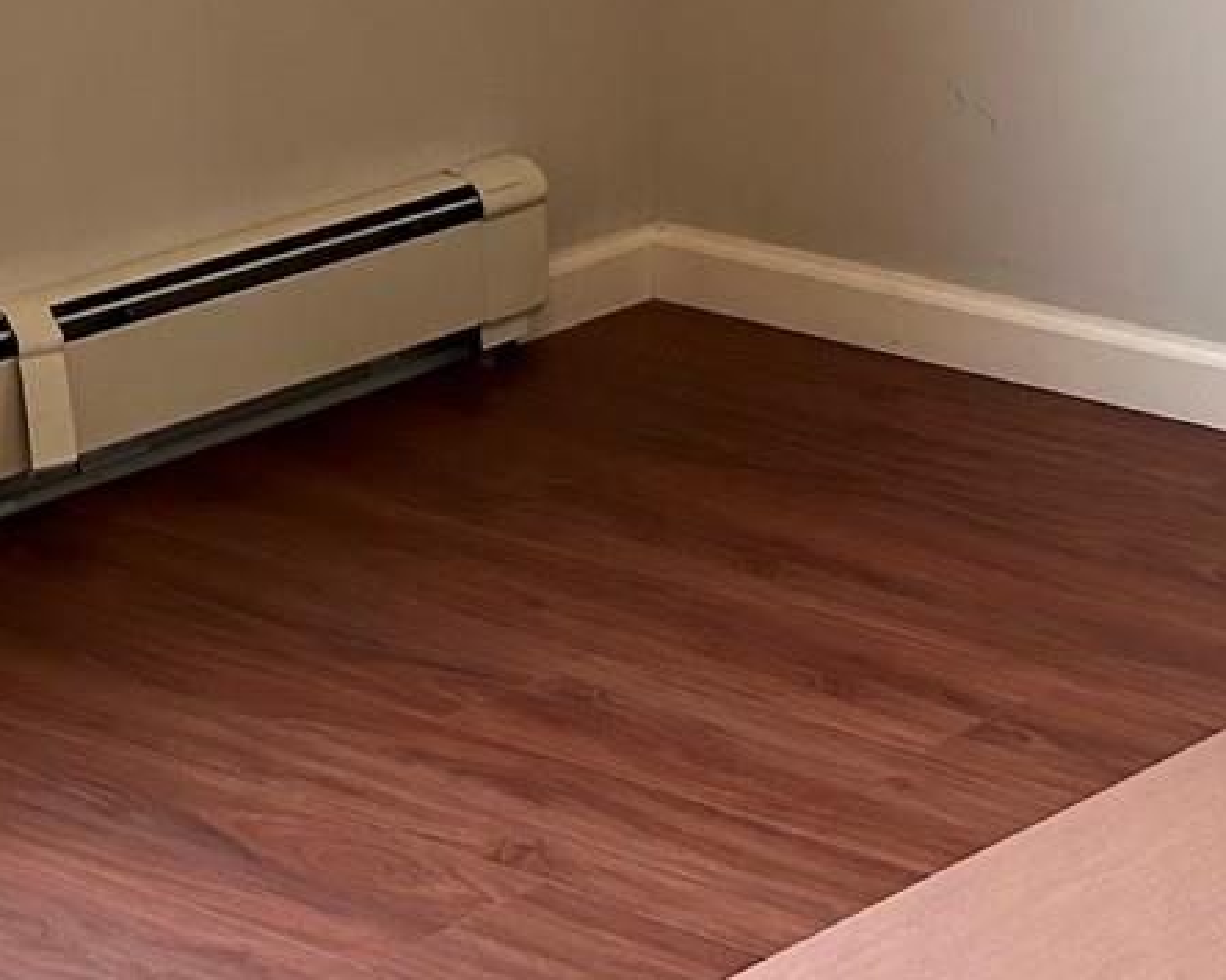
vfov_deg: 12.3
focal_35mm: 117
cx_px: 1632
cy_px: -676
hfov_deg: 15.6
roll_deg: -0.7
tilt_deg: -4.3
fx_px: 4244
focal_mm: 5.7
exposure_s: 1/120
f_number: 1.5
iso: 100
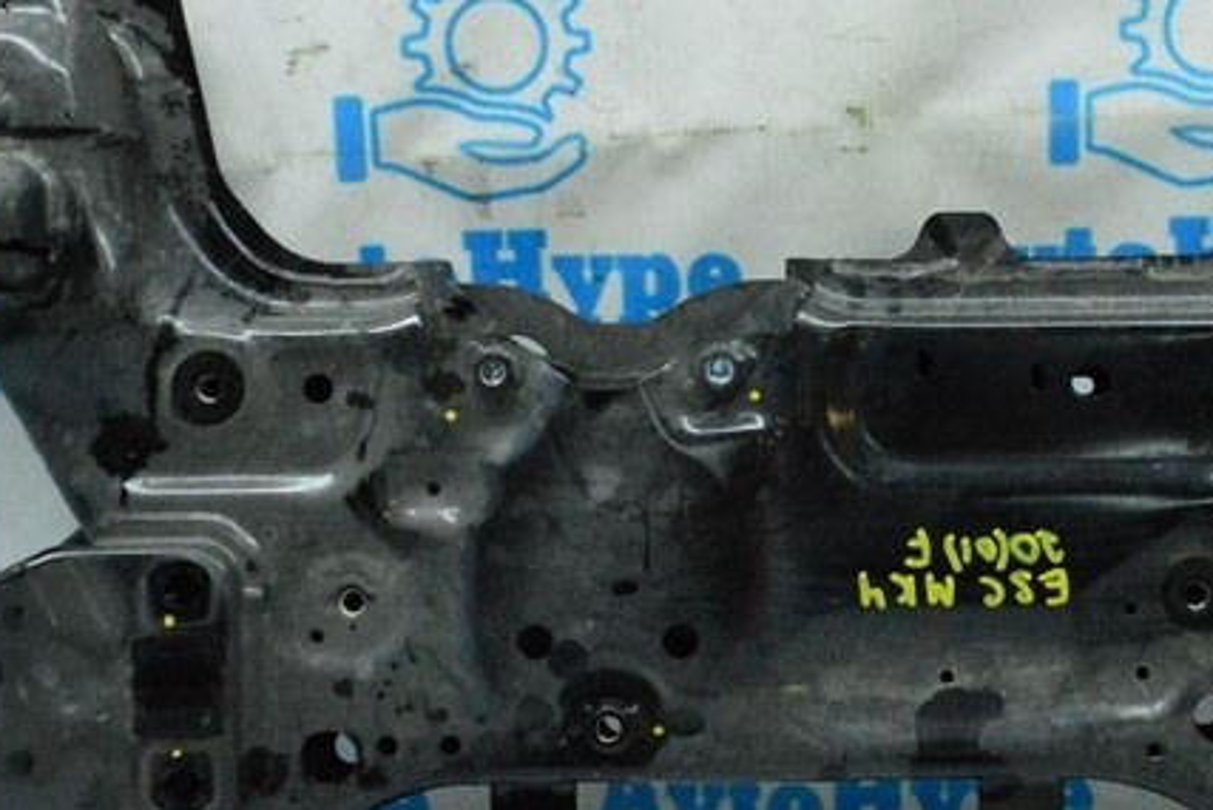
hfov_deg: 25.6
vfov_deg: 17.3
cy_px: 377
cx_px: 778
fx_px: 2663
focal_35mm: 79
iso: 6400
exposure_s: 1/320
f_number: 6.3
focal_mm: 22
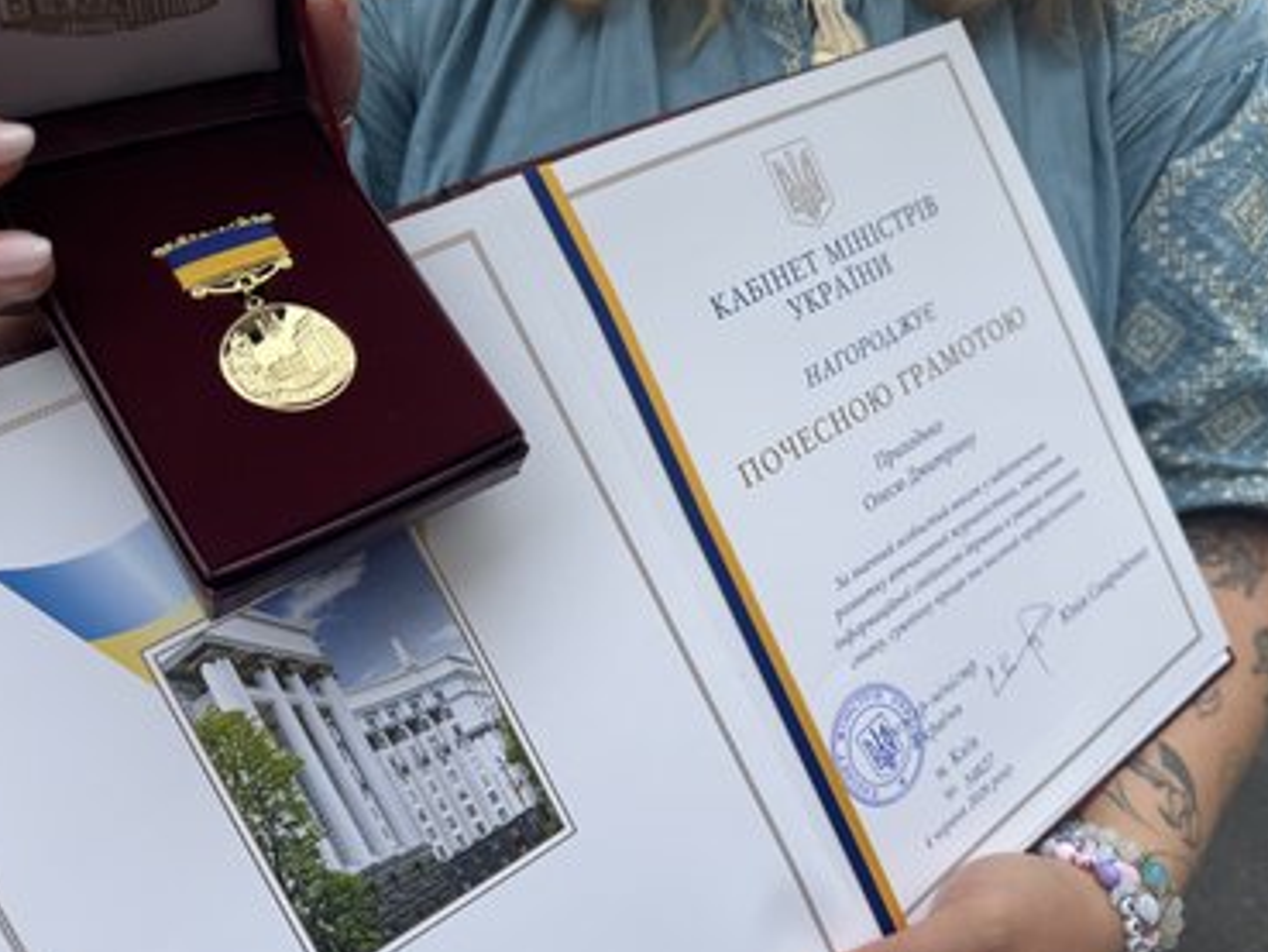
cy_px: 474
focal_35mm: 26
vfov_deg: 53.1
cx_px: 663
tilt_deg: -27.2
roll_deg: +1.8
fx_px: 953
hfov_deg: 67.3
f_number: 1.78
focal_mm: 6.76
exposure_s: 1/1456
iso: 80
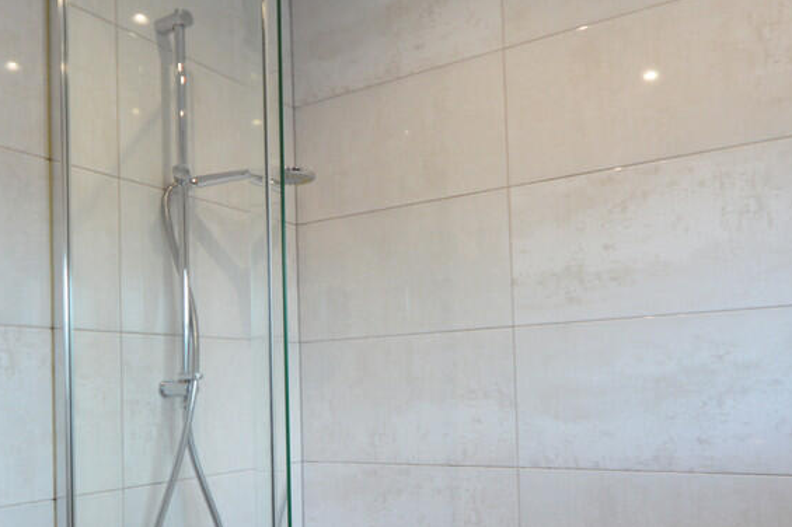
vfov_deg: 43.7
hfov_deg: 62.1
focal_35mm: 30
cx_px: 419
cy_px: 249
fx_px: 658
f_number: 4
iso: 400
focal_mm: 11
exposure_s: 1/60
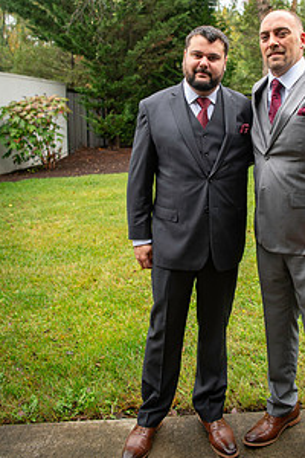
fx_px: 457
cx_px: 218
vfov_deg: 51.6
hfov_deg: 36.2
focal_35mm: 36
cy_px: 136
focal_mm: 24
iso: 160
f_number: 2.8
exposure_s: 1/160
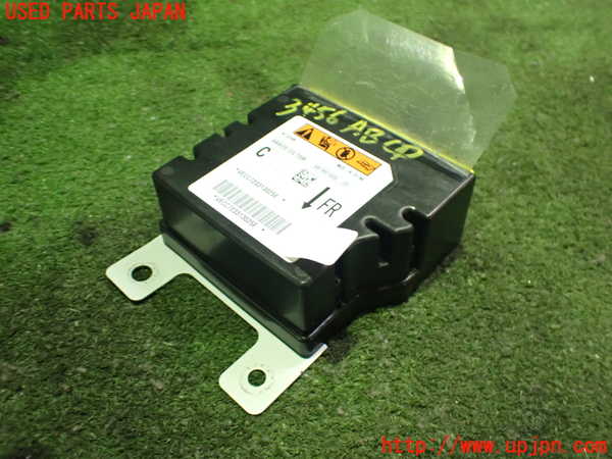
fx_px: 530
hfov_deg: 60.0
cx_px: 306
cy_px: 230
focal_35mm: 30
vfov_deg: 46.8
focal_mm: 5.4
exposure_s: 1/30
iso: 800
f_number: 2.3
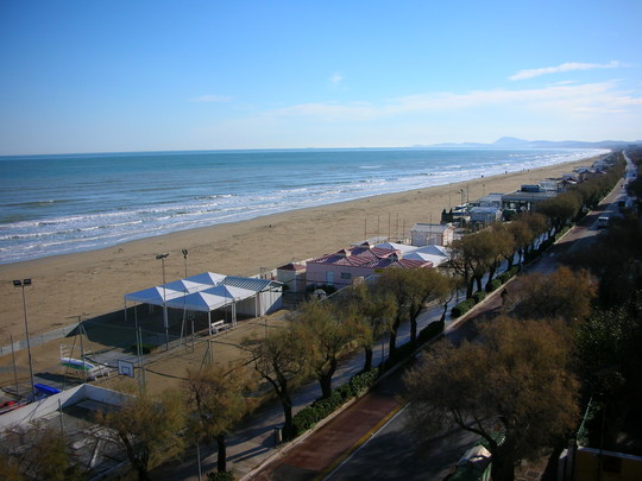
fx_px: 649
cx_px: 321
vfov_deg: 40.7
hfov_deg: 52.6
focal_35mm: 35
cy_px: 240
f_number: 8.5
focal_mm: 5.8
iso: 50
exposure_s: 1/142
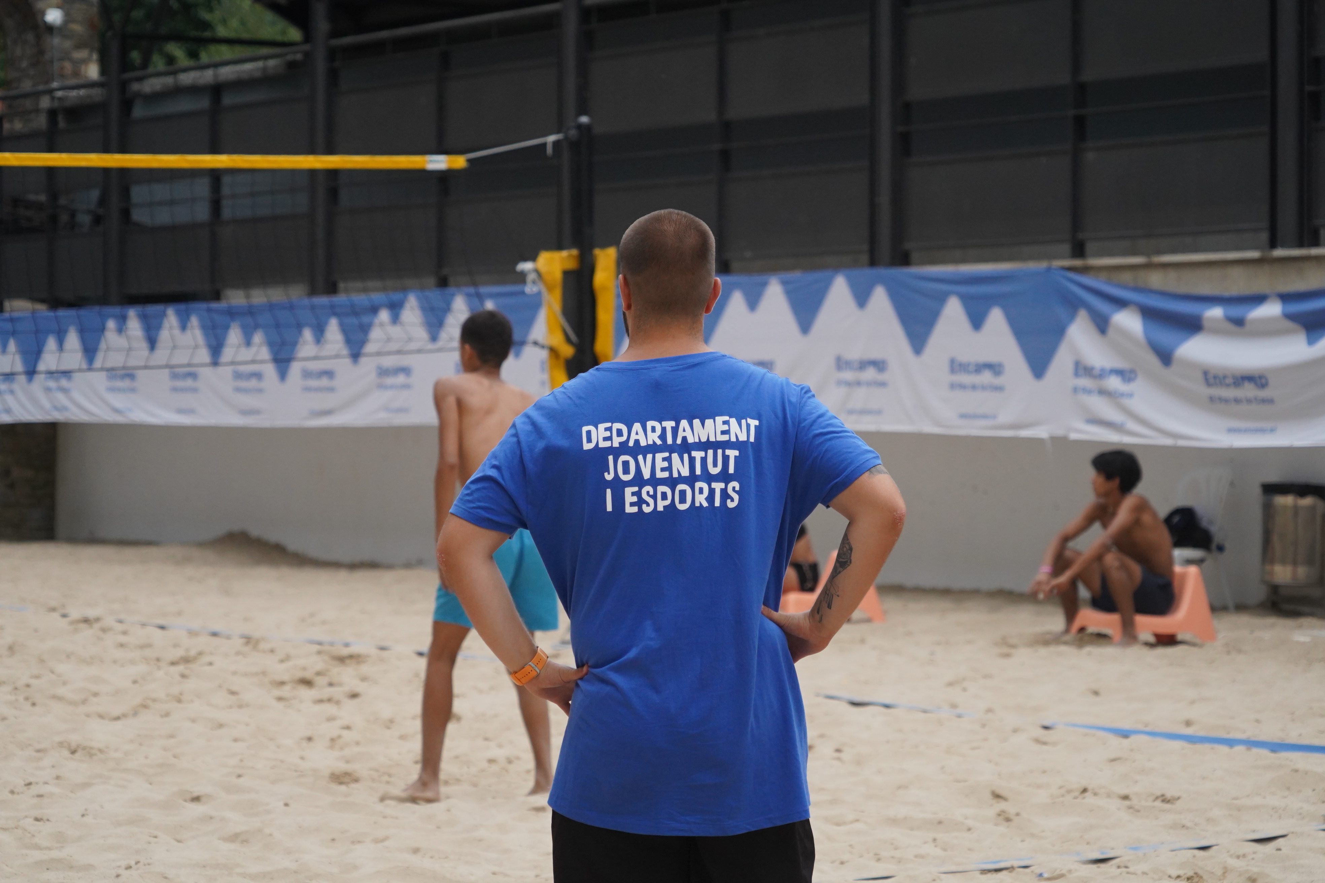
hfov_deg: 18.6
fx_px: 4048
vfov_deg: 12.5
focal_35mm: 110
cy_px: 442
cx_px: 662
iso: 2500
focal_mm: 110
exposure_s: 1/2000
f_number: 6.3
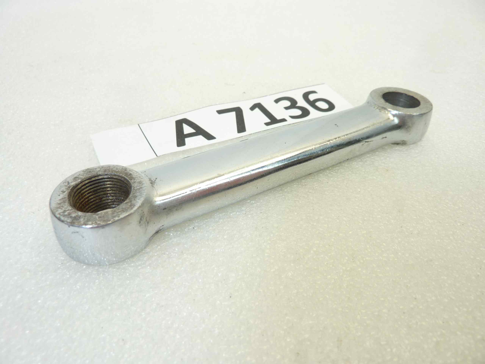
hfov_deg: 69.4
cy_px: 182
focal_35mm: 25
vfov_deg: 54.9
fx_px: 350
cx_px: 242
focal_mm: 4.1
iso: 80
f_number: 3.3
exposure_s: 1/25
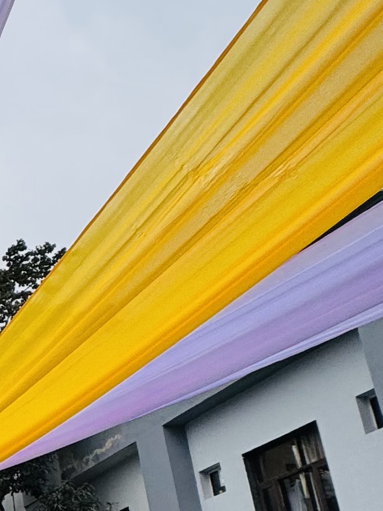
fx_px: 900
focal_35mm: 61
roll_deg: -2.0
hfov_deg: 16.9
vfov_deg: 30.7
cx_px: -407
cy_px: 423
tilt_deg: +19.3
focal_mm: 2.22
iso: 40
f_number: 2.2
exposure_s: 1/749
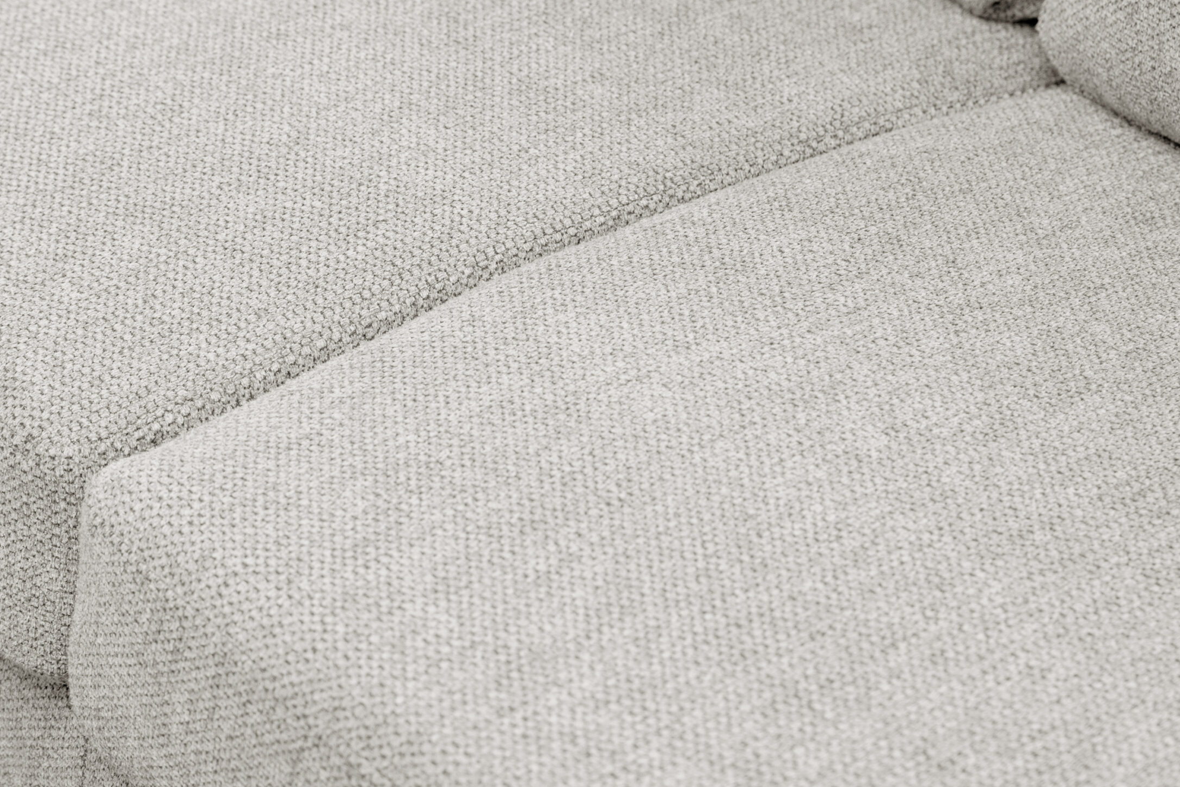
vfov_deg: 11.1
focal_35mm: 124
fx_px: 4064
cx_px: 548
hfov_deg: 16.5
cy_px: 323
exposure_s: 1/200
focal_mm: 70
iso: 160
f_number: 5
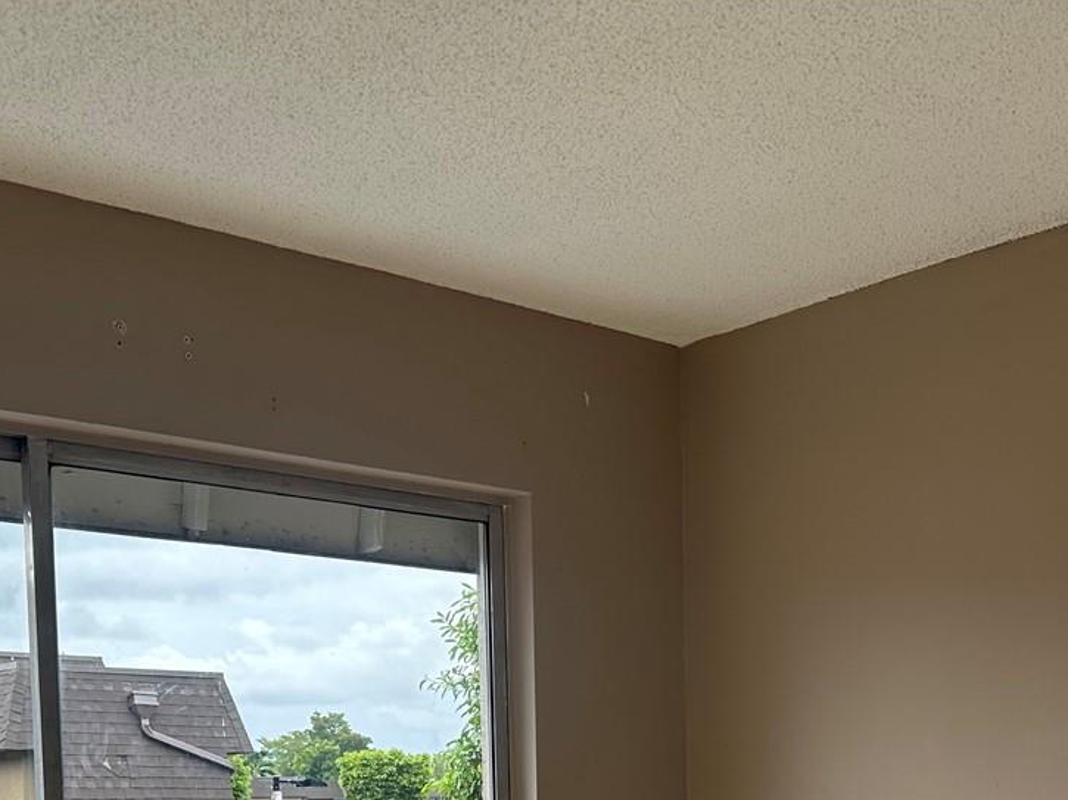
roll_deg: +1.9
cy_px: 871
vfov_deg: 25.6
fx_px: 1634
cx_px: 645
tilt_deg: -2.1
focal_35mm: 53
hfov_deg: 36.0
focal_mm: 6.86
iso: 80
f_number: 1.78
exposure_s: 1/779
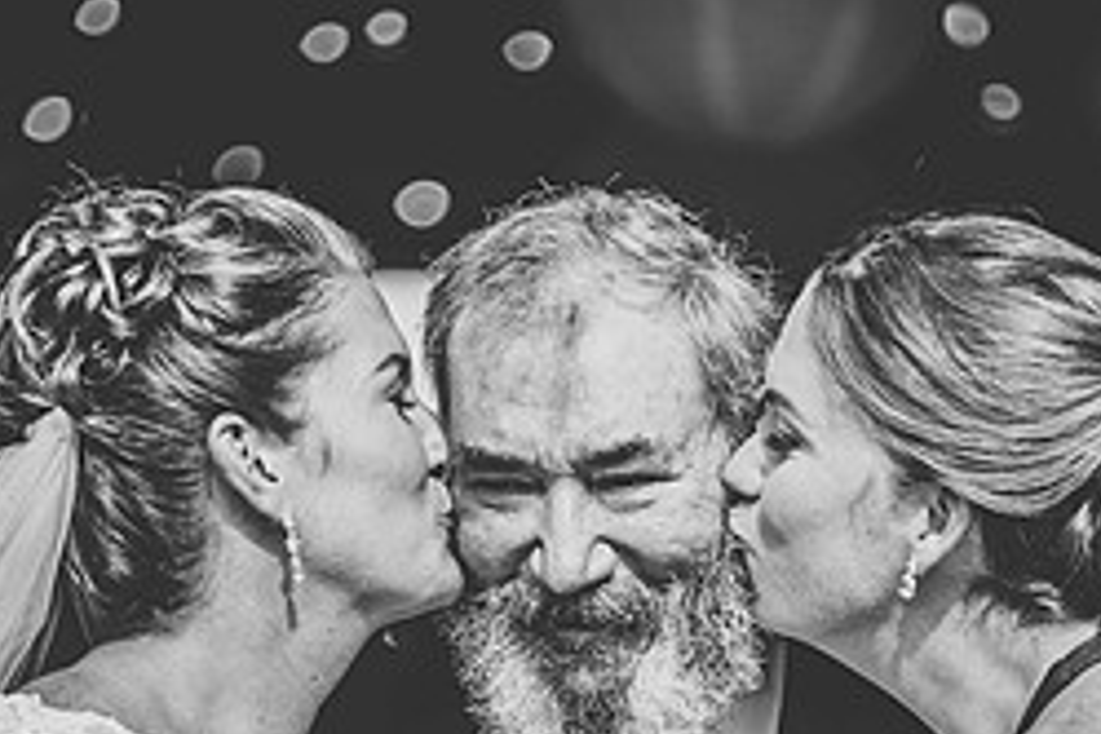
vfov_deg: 3.3
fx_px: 12844
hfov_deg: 4.9
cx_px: 606
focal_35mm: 420
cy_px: 820
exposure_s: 1/2500
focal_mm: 180
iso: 200
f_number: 2.8
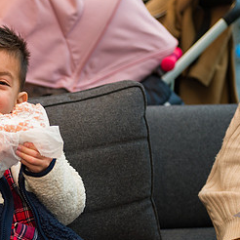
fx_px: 784
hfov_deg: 17.1
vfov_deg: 17.4
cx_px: 13
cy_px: 150
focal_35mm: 100
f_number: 3.2
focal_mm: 50
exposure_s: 1/125
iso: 400
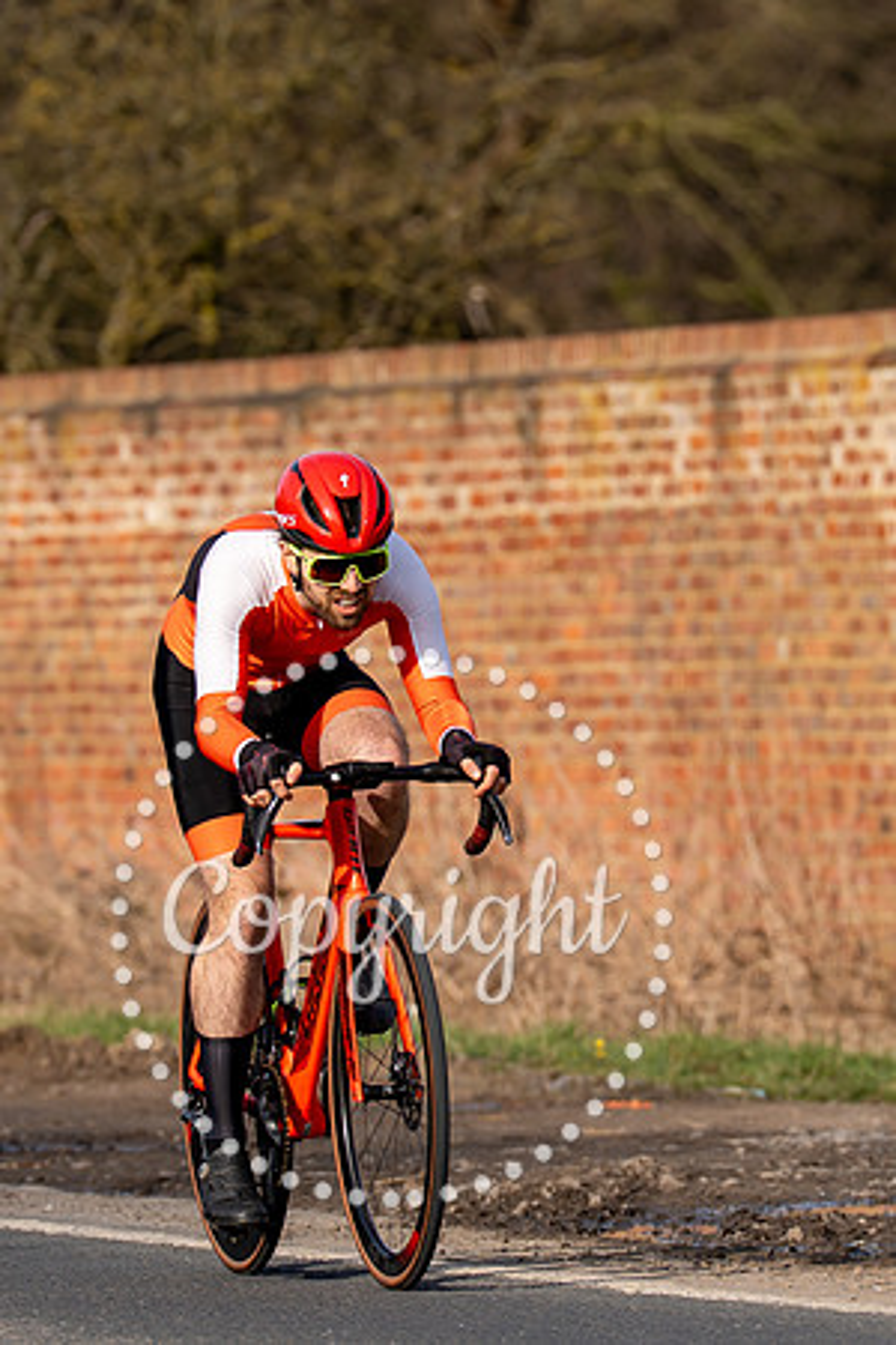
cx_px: 552
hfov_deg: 2.6
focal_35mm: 524
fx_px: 19565
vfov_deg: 3.9
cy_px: 622
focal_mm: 197
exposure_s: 1/800
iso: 100
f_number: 4
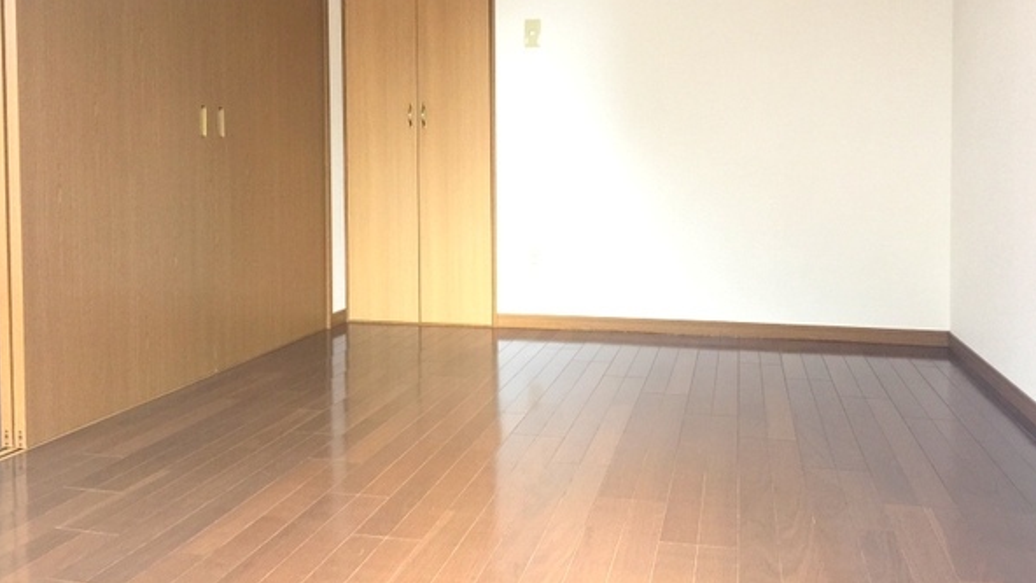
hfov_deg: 61.0
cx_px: 522
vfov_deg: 36.3
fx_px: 879
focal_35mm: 32
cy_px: 196
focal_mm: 4.15
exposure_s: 1/15
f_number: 2.2
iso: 80
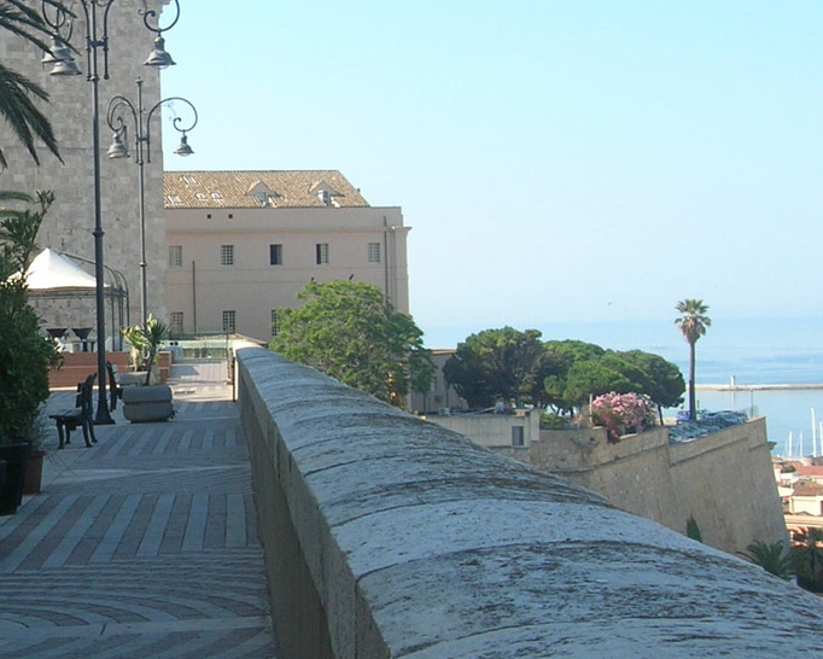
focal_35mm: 87
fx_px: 2120
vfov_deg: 17.6
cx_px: -28
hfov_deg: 21.1
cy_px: 253
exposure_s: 1/273
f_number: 4.8
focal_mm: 7.8
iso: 64
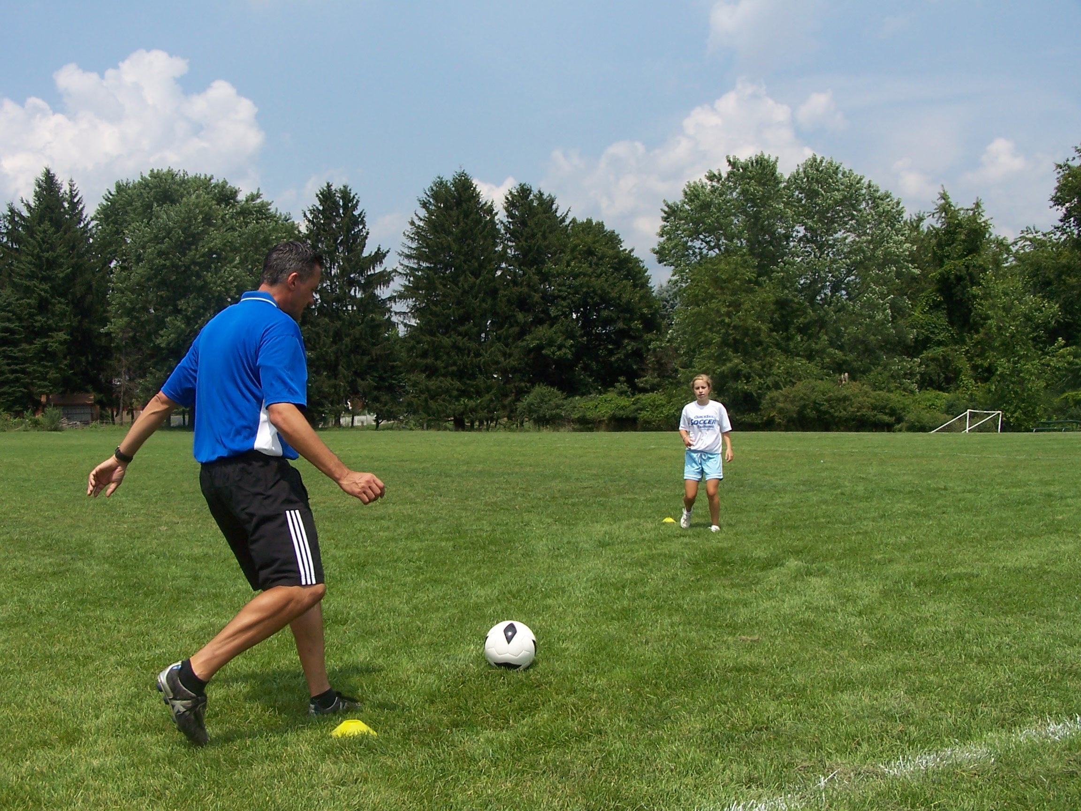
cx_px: 540
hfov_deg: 43.9
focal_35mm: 43
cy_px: 406
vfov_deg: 33.6
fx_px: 1343
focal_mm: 7.1
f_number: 4
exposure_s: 1/750
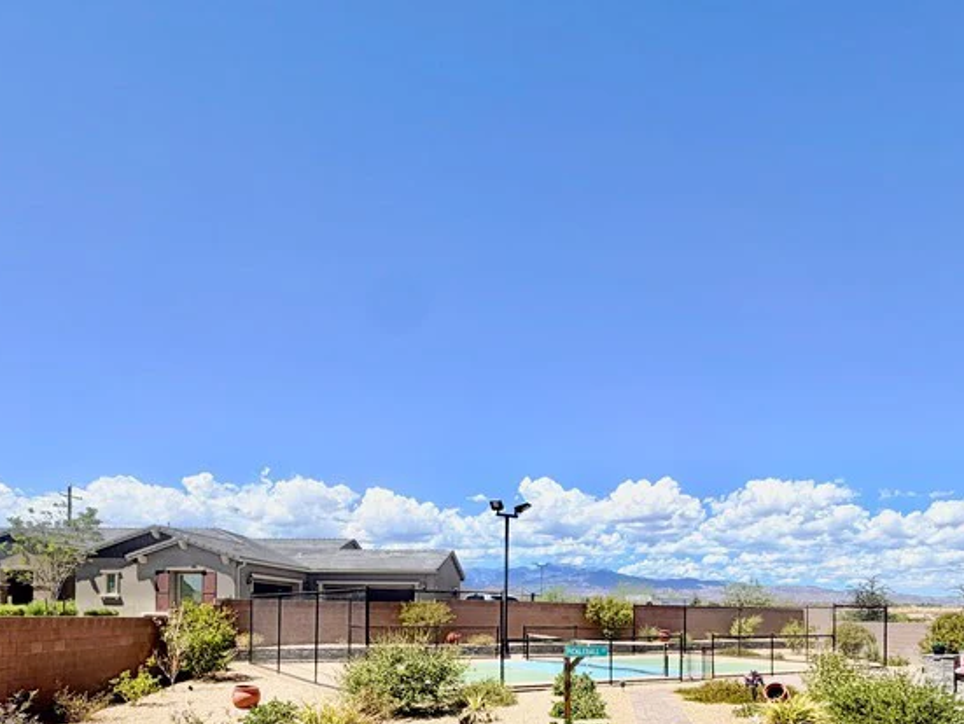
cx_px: 534
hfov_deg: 67.1
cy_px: 614
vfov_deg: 48.9
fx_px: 725
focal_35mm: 26
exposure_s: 1/914
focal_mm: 2.22
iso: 20
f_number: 2.2
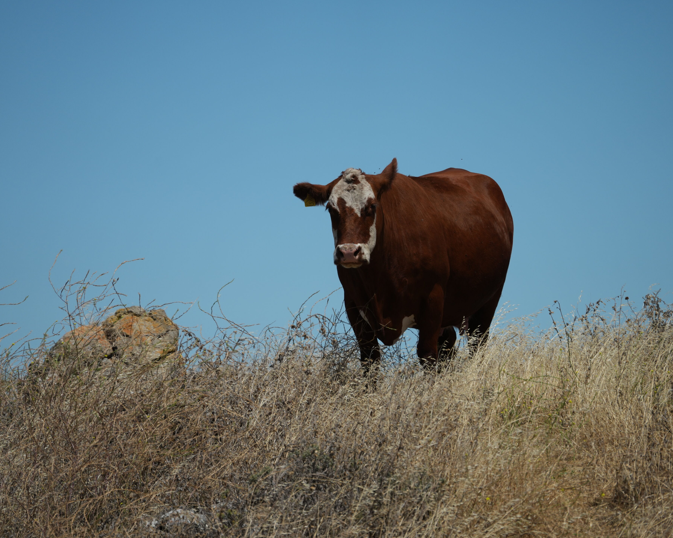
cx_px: 364
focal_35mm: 451
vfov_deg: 3.4
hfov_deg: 4.3
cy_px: 269
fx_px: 8983
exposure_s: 1/2000
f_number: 6.3
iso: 250
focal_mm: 400
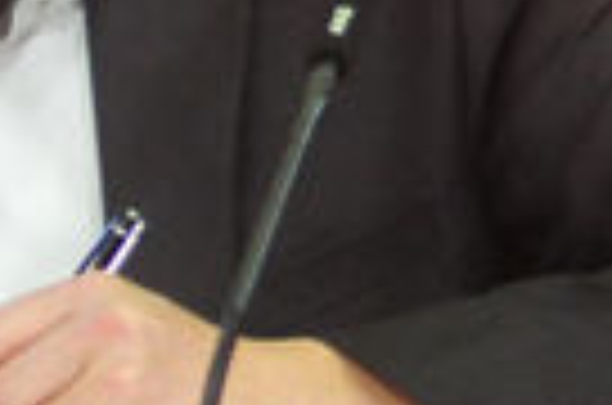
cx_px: 981
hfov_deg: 1.5
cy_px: -369
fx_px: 22659
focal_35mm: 1336
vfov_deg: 1.0
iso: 5000
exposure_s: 1/500
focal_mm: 185
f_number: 2.8
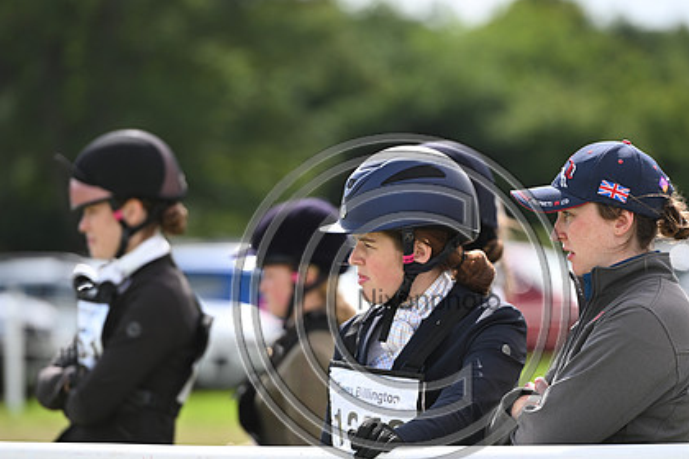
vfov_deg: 5.0
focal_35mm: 276
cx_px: 382
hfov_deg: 7.5
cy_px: 278
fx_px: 5282
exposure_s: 1/1250
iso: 220
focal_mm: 200
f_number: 3.5
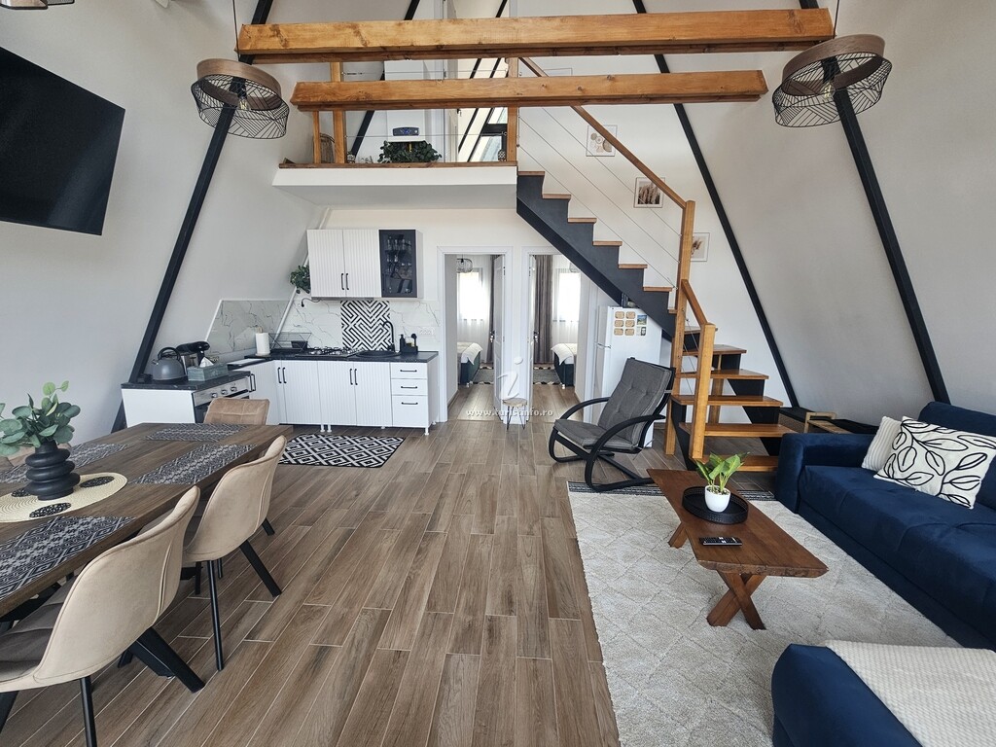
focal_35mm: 13
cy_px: 374
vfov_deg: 89.9
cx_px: 498
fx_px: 374
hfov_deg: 106.2
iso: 64
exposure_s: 1/50
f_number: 2.2
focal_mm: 2.2
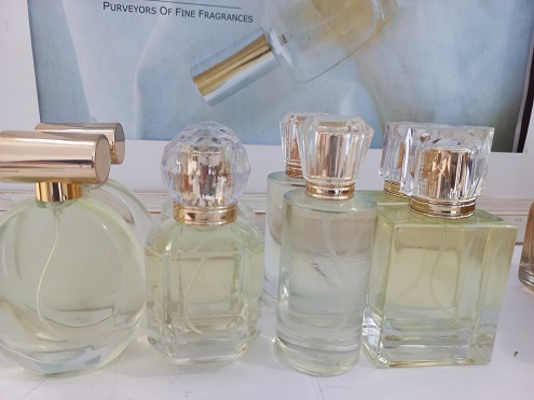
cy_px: 200
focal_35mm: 25
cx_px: 267
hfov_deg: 69.4
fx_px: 386
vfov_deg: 54.9
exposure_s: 1/33.3
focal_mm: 4.6
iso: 191
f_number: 1.8
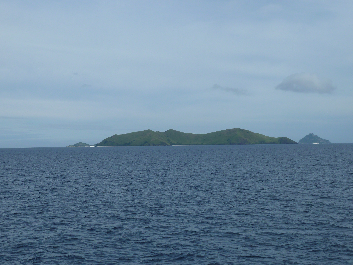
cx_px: 176
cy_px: 132
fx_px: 642
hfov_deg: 30.7
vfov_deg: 23.3
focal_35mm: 63
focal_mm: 10.3
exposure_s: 1/500
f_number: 5.6
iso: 80
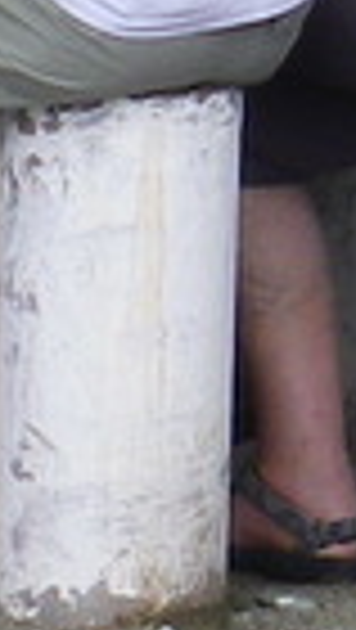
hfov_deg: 1.8
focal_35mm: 663
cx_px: -487
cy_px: -554
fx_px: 11100
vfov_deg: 3.2
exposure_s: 1/100
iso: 80
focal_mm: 12.5
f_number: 4.9
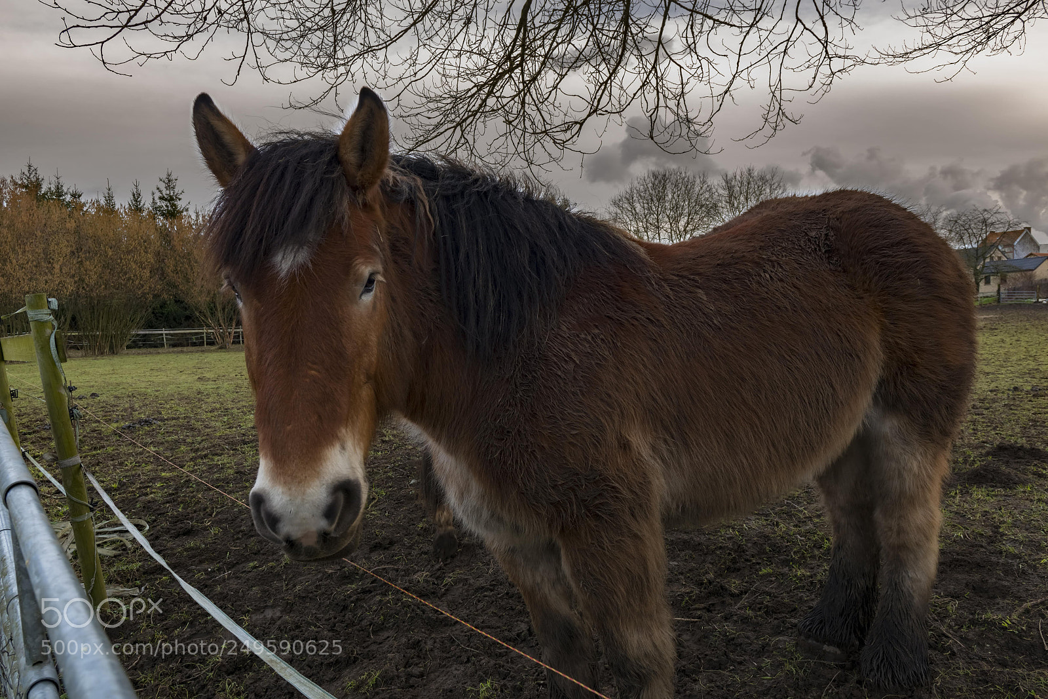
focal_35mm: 26
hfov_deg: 69.4
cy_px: 350
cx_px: 524
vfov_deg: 49.6
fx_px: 757
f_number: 10
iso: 250
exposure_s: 1/60
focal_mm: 26
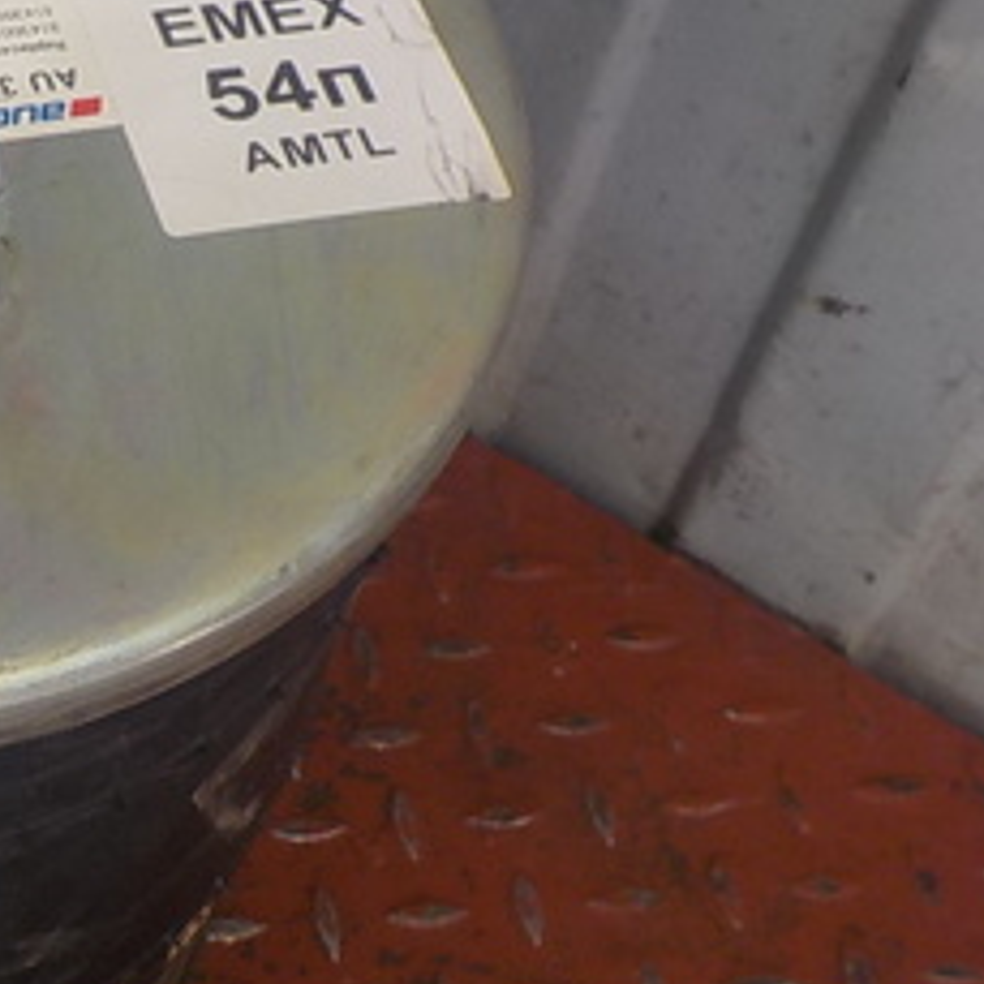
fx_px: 2380
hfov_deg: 21.7
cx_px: -185
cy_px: 357
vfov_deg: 23.3
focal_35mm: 74
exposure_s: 1/60
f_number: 3.3
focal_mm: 4.1
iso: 125
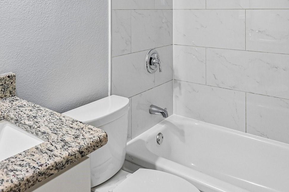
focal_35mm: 34
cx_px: 124
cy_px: 5
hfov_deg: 55.6
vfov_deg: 35.5
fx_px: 273
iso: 400
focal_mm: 16
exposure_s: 1/15
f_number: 8
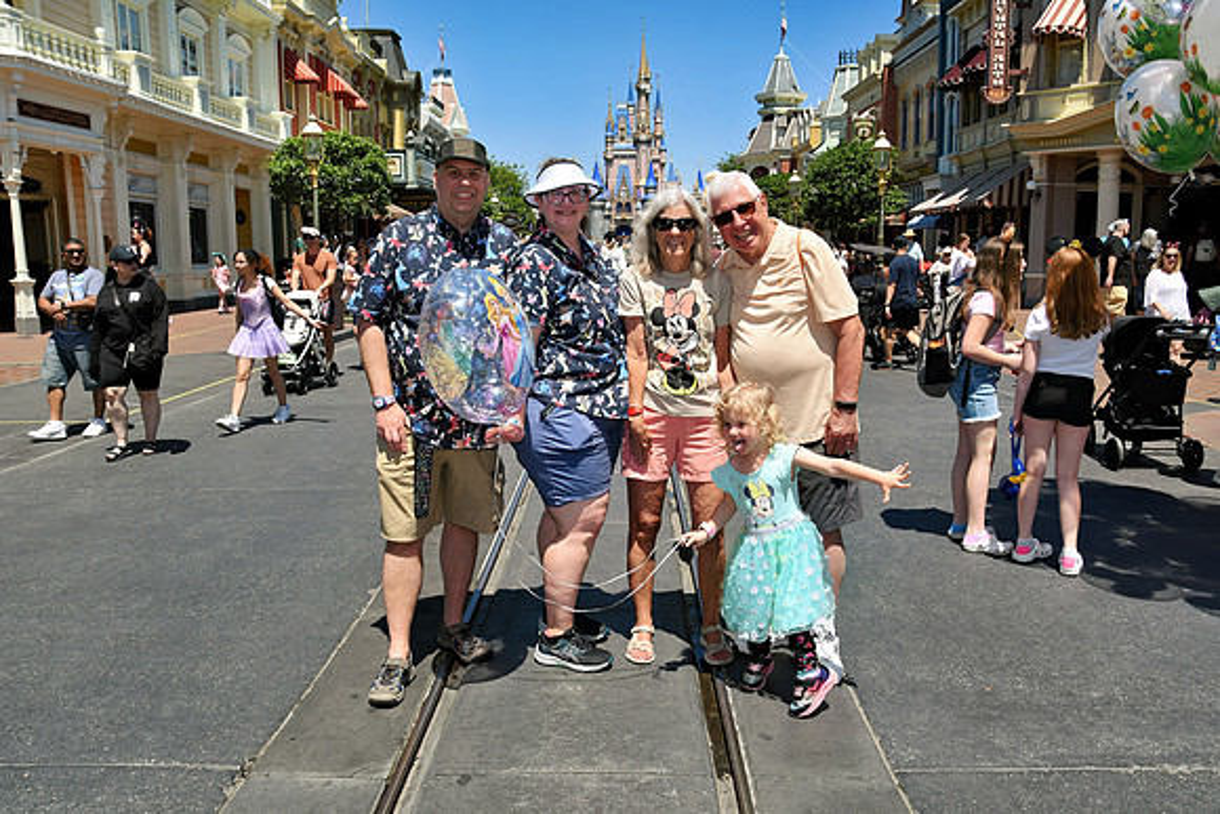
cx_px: 610
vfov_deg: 48.0
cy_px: 407
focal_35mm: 27
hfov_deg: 67.4
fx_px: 915
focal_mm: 18
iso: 100
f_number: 9
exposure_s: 1/250
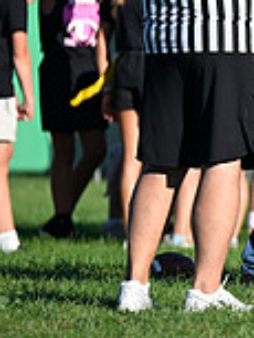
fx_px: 7132
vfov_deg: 2.7
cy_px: 72
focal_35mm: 730
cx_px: 590
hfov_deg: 2.0
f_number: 3.2
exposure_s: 1/2000
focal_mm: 200
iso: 160
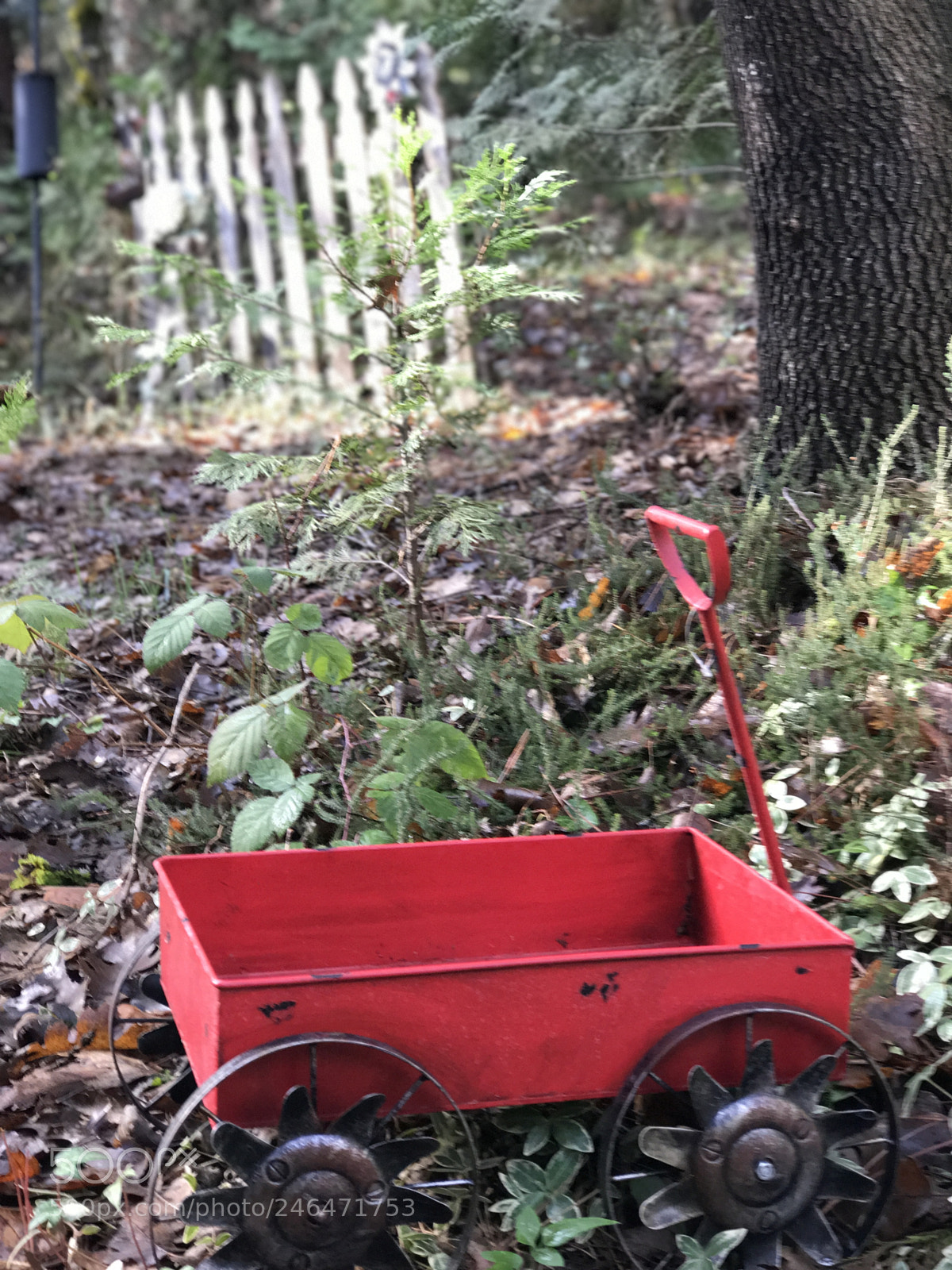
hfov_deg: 25.7
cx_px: 476
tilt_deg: -1.7
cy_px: 635
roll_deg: +2.0
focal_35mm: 57
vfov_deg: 33.8
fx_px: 2090
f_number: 2.8
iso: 100
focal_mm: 6.6
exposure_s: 1/60
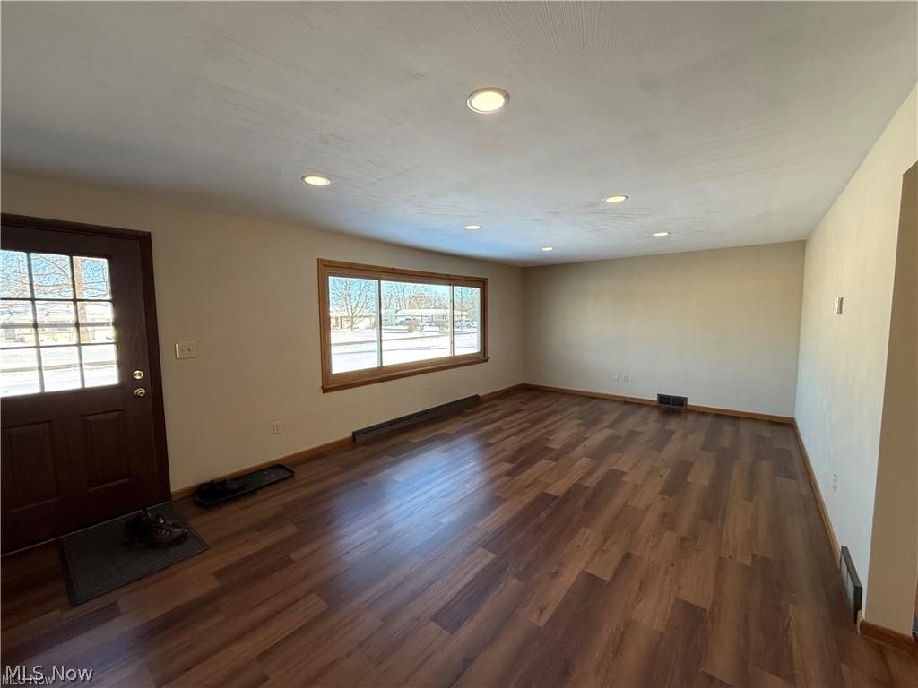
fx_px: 371
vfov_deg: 85.7
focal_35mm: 14
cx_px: 459
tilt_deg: -4.6
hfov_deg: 102.1
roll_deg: +0.7
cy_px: 344
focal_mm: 2.22
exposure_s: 1/120
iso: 125
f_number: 2.2
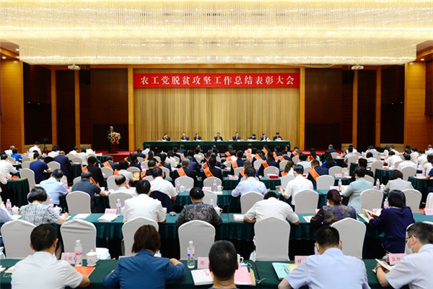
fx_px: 349
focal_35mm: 29
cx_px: 216
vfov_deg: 45.0
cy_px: 144
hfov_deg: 63.7
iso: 1250
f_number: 4.5
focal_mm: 29
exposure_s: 1/80
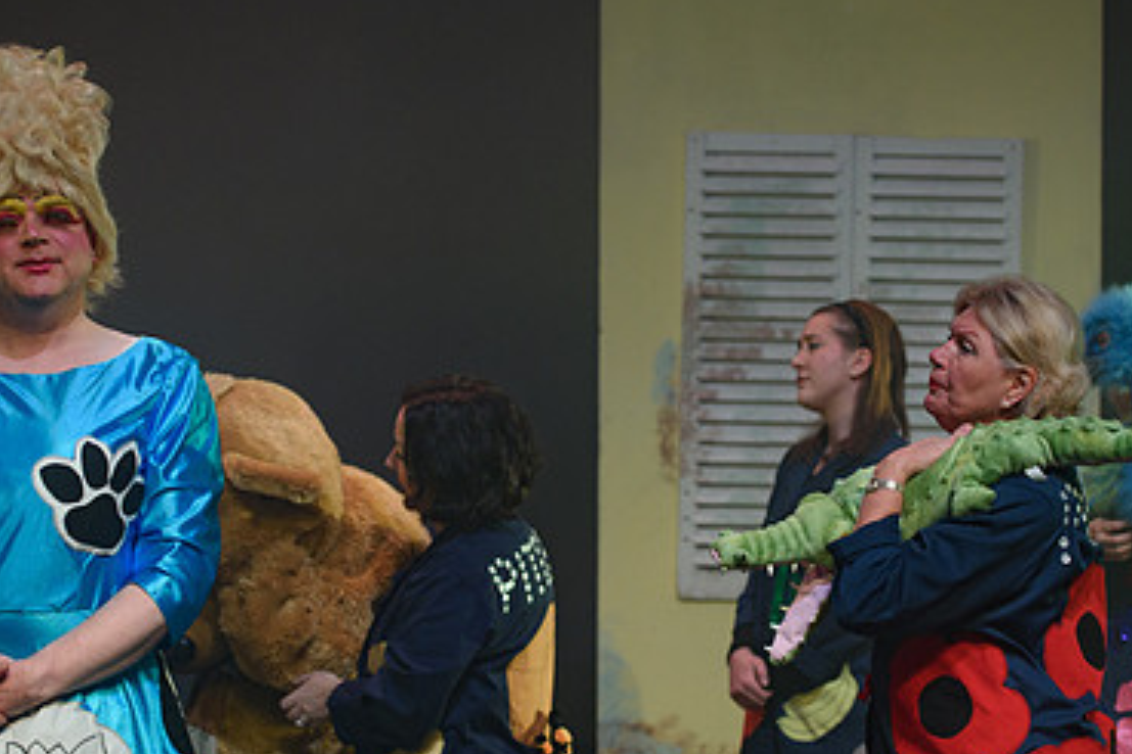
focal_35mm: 110
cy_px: 432
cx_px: 564
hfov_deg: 18.6
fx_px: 3459
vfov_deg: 12.4
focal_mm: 70
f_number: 2.8
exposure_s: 1/160
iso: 800
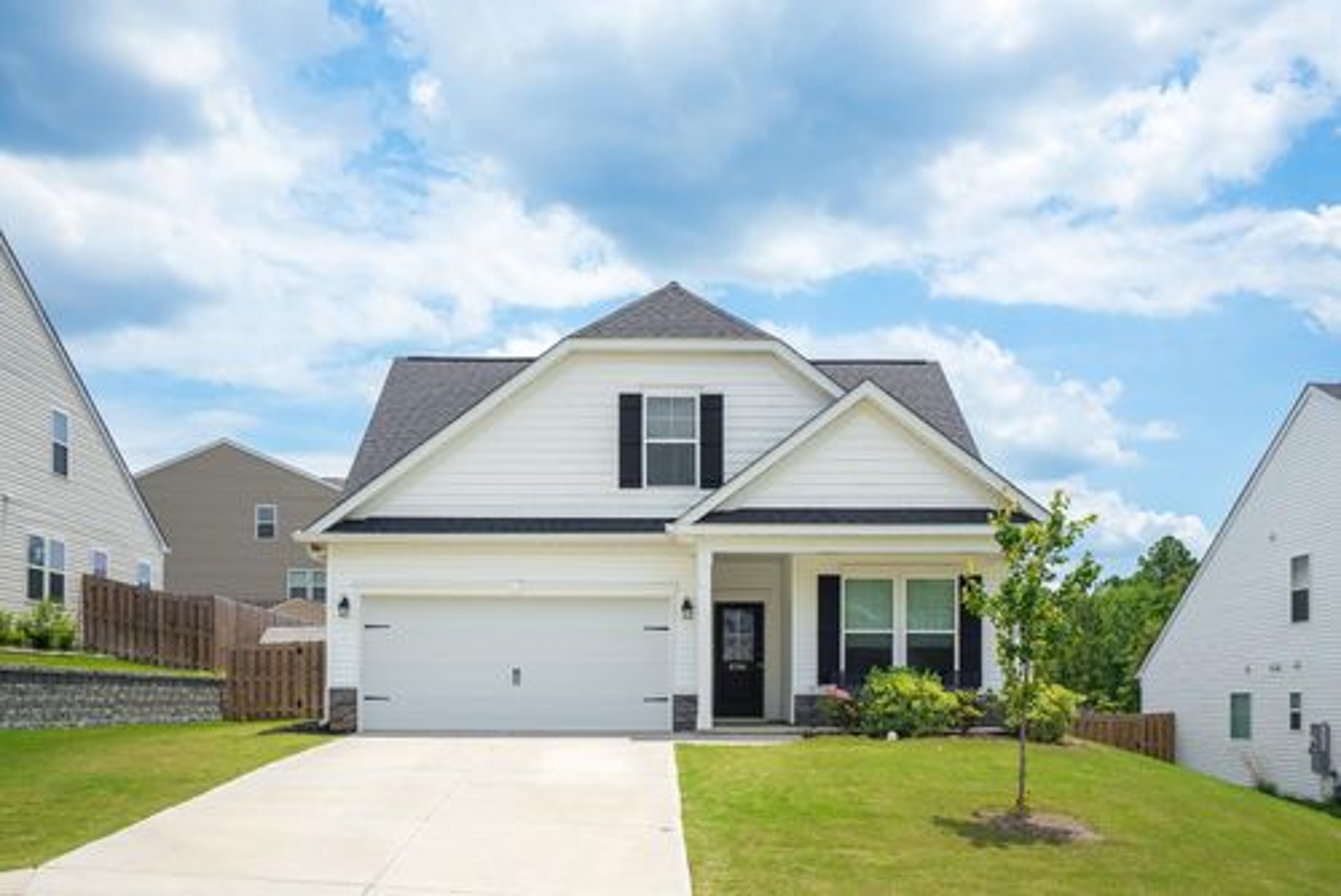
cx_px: 670
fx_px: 1155
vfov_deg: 42.4
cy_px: 448
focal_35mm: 31
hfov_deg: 60.3
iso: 100
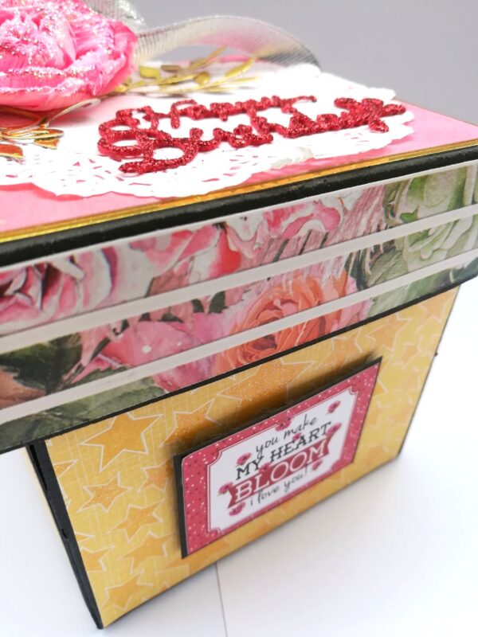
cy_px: 318
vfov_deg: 67.3
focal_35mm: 26
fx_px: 479
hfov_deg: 53.1
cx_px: 239
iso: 50
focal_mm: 3.83
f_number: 2.2
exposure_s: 1/279
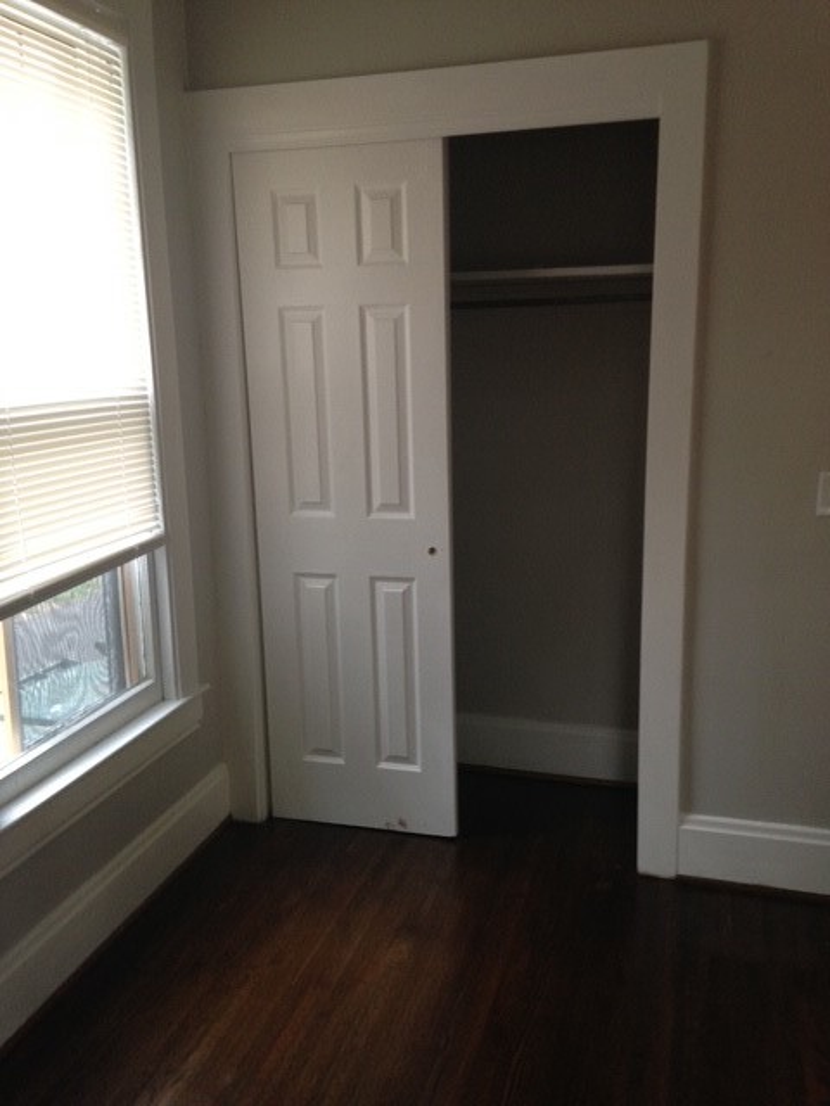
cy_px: 553
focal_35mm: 33
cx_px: 415
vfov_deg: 55.4
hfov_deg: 42.9
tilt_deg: -11.3
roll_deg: +1.2
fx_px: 1055
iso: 160
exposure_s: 1/20
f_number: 2.4
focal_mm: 4.12
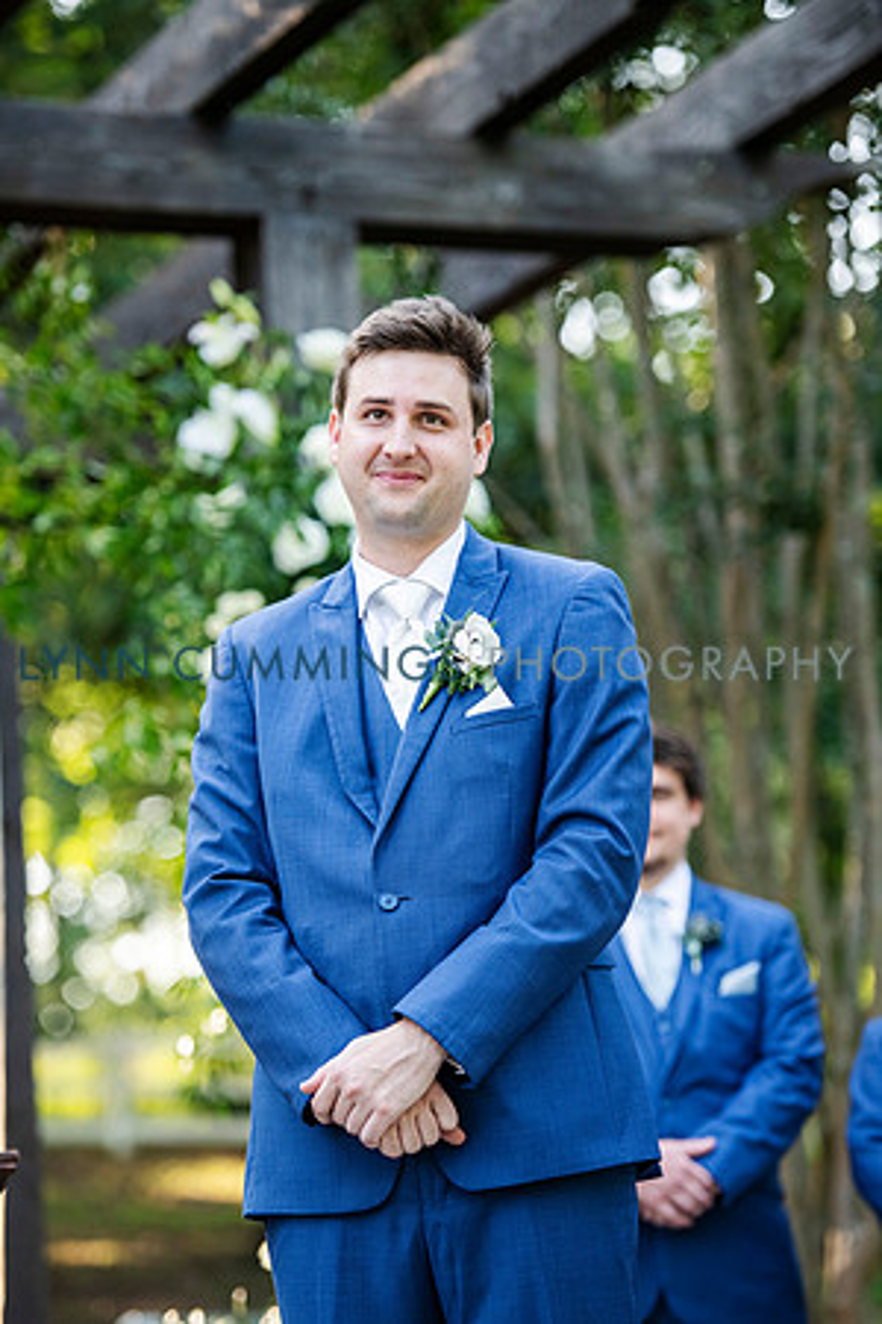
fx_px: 4593
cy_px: 662
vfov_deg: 16.4
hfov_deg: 11.0
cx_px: 441
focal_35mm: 125
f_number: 3.2
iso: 800
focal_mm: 125
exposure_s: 1/800
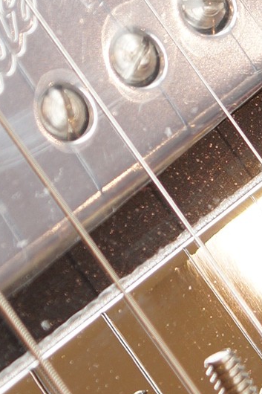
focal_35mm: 465
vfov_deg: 4.4
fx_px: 5079
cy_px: 74
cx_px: 240
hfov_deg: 3.0
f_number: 5.6
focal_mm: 60
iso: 100
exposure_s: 1/10
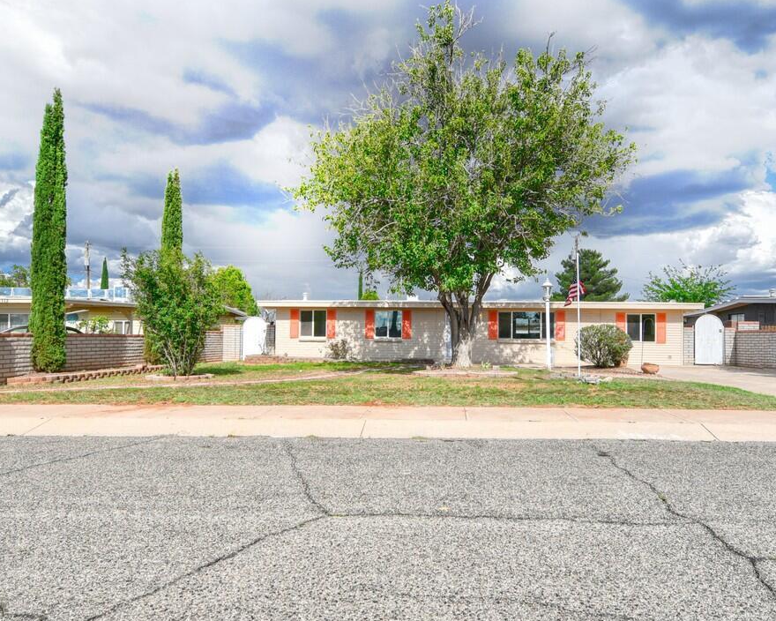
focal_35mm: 24
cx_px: 422
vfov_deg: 58.8
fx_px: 551
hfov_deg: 70.2
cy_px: 310
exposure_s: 1/400
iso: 200
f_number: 10
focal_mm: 15
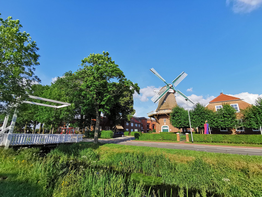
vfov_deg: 78.1
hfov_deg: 94.5
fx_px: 121
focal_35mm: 16
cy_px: 98
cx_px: 131
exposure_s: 1/1103
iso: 50
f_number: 2.2
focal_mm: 2.35
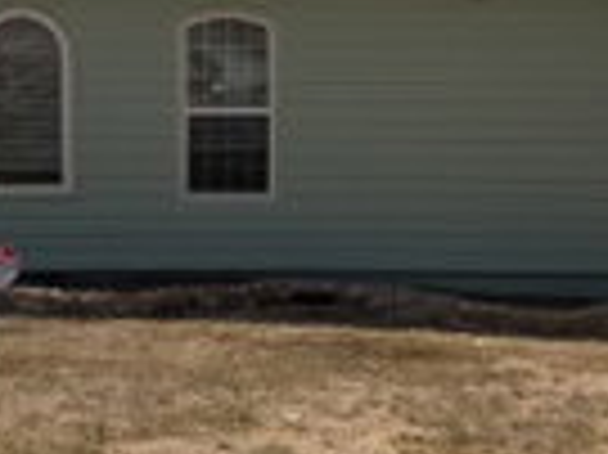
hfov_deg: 21.6
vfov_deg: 15.9
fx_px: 1597
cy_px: -4
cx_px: 302
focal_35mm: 91
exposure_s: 1/10309
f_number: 1.78
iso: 80
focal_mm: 6.76
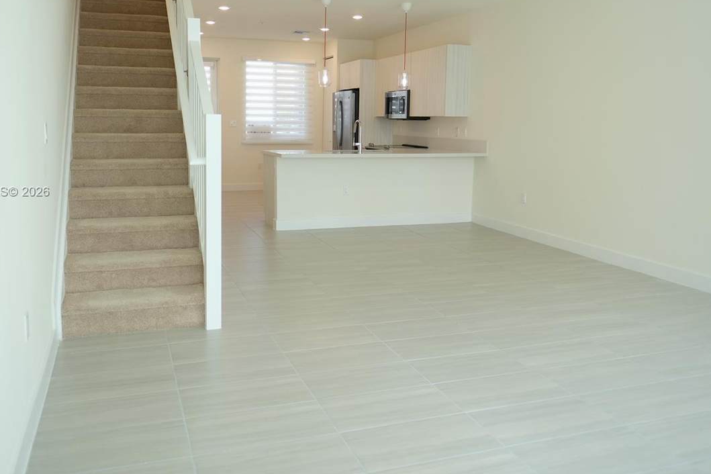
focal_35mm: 29
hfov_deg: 63.4
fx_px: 573
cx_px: 312
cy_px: 192
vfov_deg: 44.8
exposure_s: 1/210
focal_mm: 16
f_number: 1.8
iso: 200
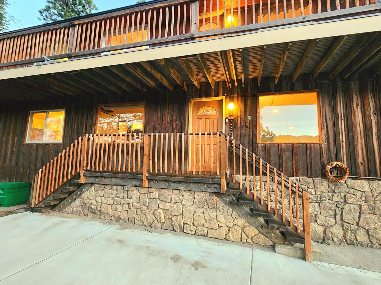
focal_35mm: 15
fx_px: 165
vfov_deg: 81.7
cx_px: 204
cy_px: 146
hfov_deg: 98.0
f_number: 2.2
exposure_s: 1/30
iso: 500
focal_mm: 2.2
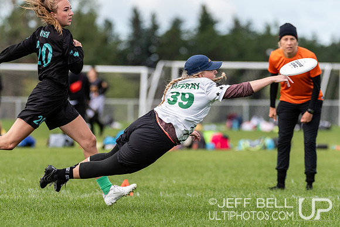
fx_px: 4546
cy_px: 139
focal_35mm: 481
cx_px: 148
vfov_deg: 2.9
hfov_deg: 4.3
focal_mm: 240
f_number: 4
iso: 280
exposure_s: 1/1000
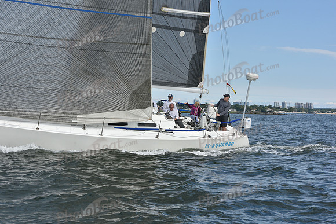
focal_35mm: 82
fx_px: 765
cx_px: 168
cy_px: 112
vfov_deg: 16.7
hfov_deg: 24.8
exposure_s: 1/1000
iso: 320
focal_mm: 82
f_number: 10
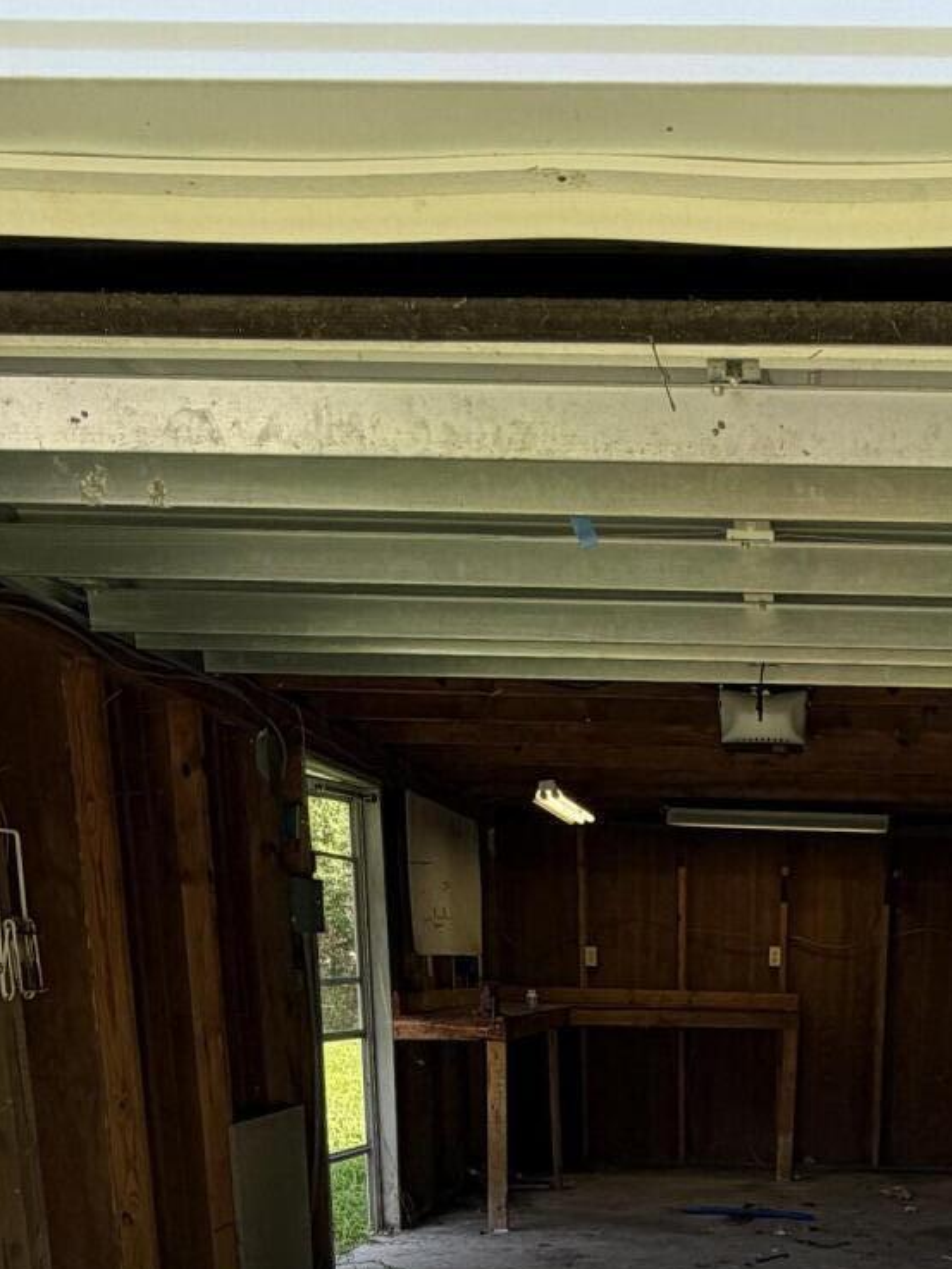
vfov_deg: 41.1
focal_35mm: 38
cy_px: 1334
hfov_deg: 36.4
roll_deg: -0.9
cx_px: 766
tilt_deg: -13.8
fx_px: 1393
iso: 40
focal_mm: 2.22
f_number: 2.2
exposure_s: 1/243
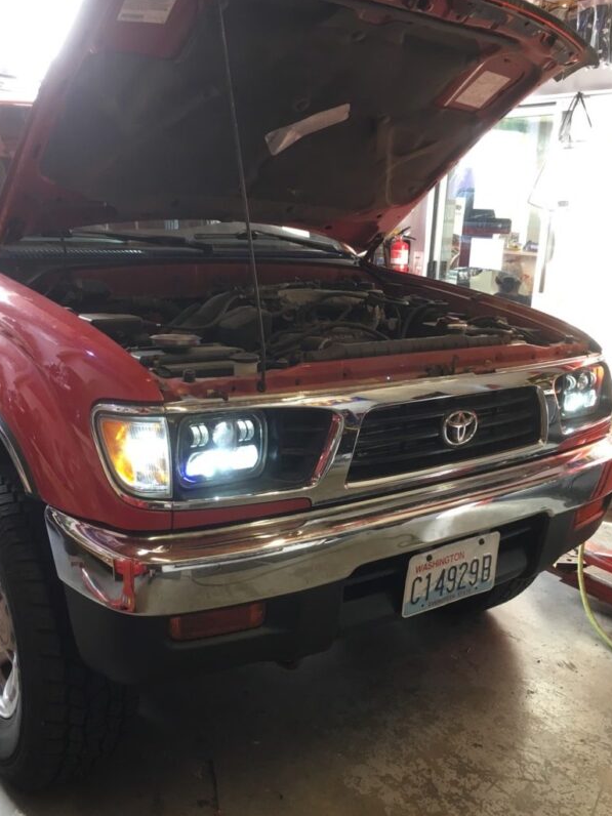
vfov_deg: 53.9
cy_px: 425
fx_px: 801
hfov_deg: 41.8
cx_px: 293
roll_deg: -3.5
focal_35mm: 34
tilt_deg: -14.5
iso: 64
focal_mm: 4.15
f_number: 2.2
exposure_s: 1/30
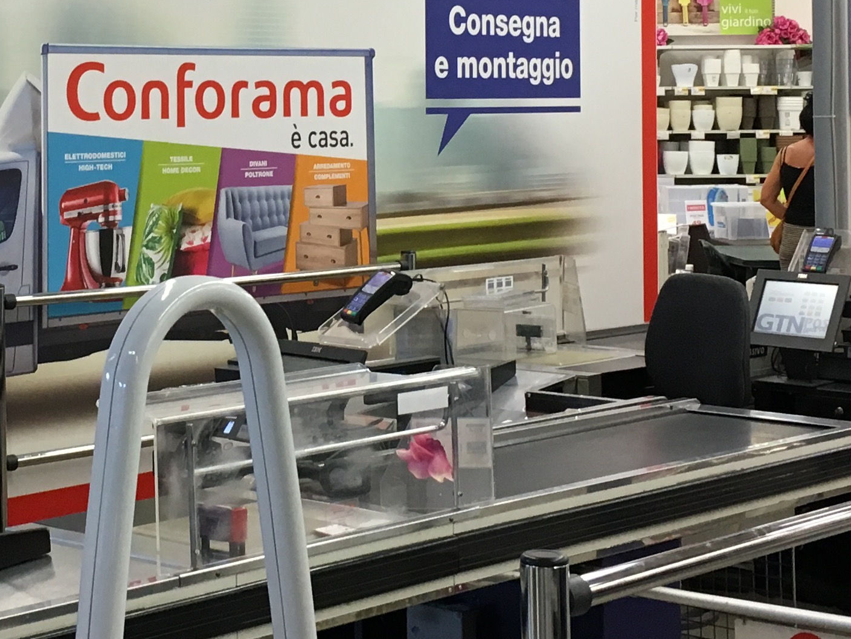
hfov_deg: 23.1
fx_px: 2041
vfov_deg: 17.6
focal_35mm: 83
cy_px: 90
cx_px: 117
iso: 50
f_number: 2.2
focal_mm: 4.15
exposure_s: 1/33
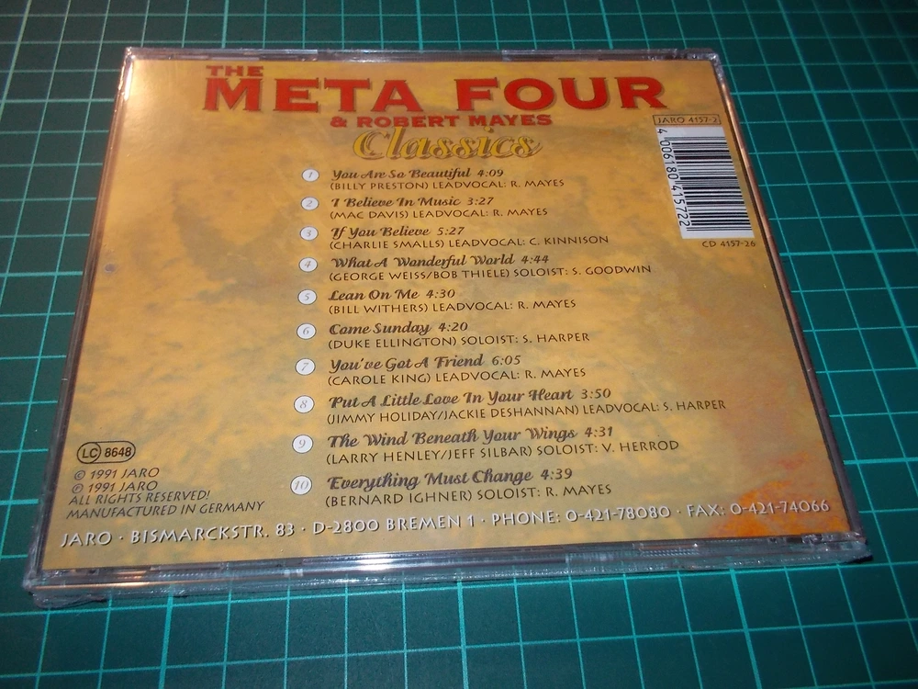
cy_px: 344
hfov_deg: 61.7
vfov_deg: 48.2
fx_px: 769
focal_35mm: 29
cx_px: 459
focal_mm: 4.1
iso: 200
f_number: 3.3
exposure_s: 1/30
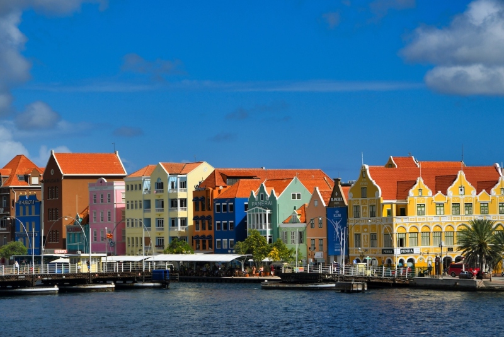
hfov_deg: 17.1
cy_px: 168
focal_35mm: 120
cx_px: 252
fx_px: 1681
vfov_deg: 11.4
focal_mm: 80
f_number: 9
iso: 400
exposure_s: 1/1250
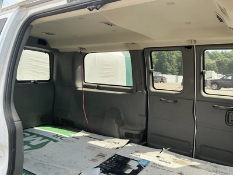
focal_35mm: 28
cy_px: 88
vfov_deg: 49.7
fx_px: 188
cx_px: 116
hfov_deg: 63.4
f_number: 1.8
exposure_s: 1/248
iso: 25
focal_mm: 3
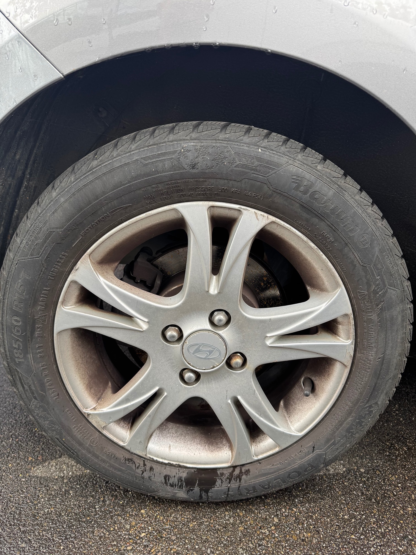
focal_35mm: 24
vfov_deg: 71.6
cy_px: 278
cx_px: 208
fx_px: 385
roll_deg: -2.0
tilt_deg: -21.1
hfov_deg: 56.8
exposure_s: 1/230
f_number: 1.78
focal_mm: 6.76
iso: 64
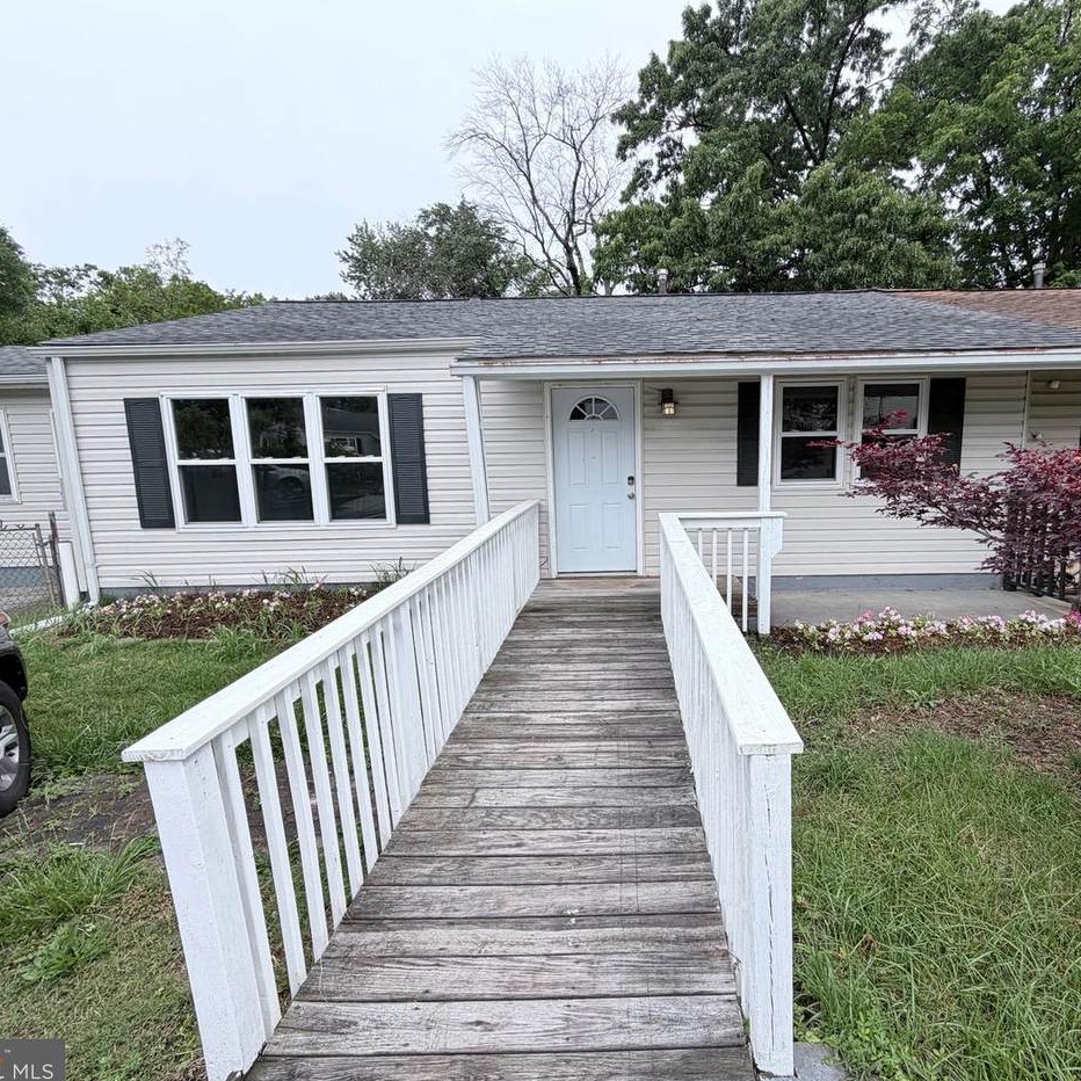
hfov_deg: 83.3
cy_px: 542
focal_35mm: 17
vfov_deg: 84.0
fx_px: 601
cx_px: 626
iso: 32
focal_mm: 2.22
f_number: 2.2
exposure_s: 1/770
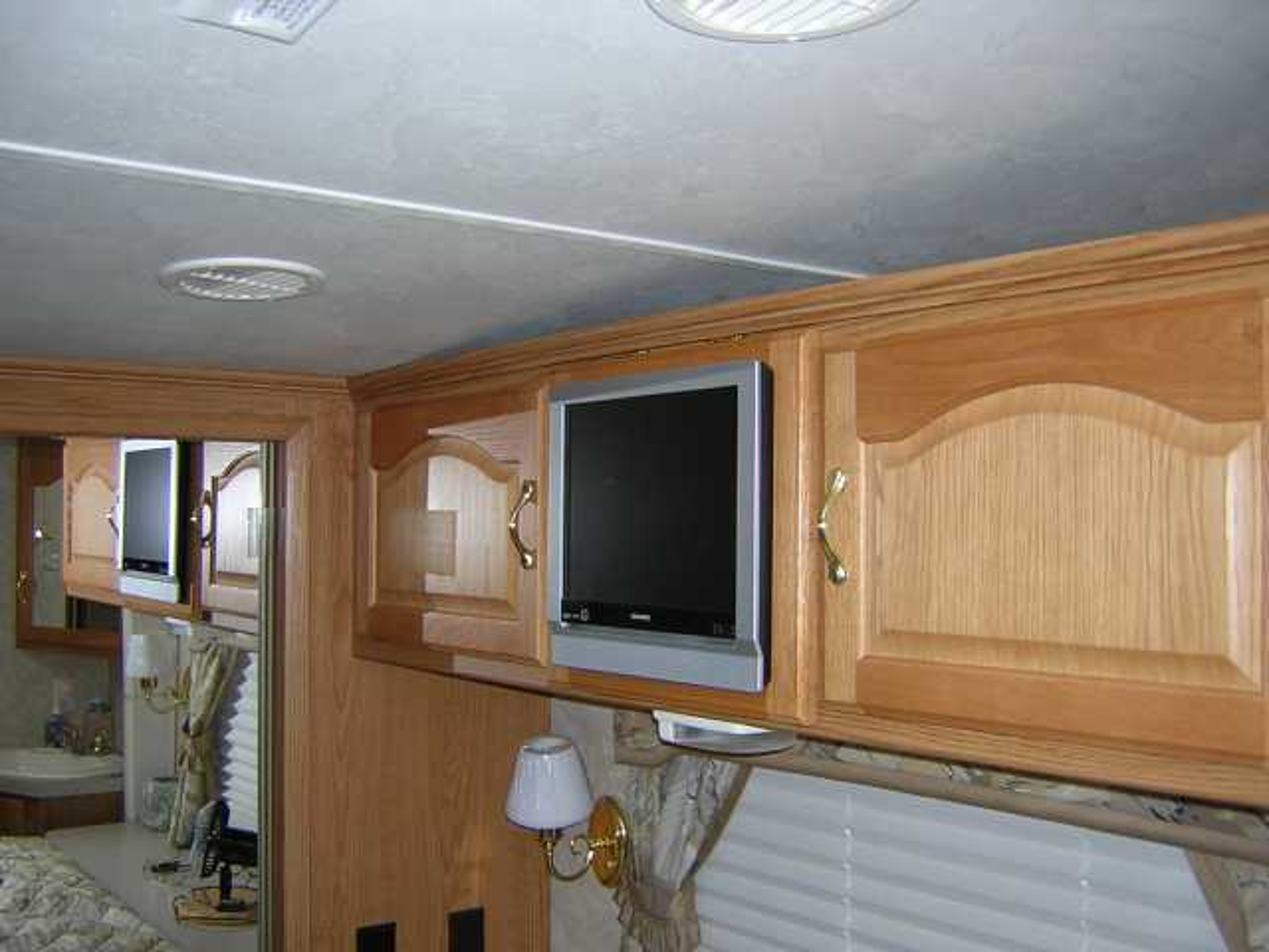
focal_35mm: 36
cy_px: 476
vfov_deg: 39.7
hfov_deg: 51.4
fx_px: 1320
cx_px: 634
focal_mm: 4.7
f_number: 2.6
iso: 100
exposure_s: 1/60.1
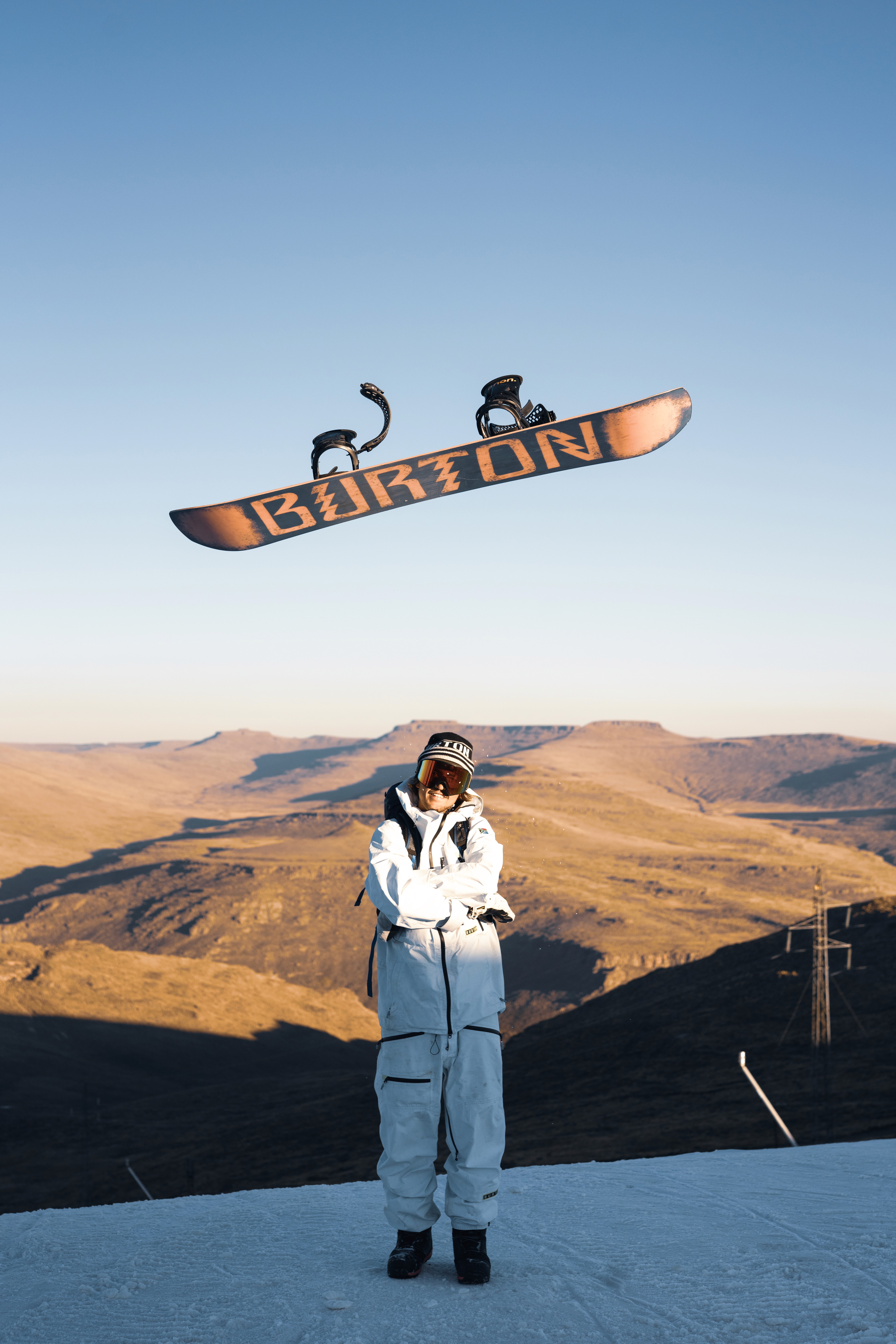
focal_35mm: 50
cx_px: 448
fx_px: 1866
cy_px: 672
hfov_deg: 27.0
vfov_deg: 39.6
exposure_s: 1/1600
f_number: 4.5
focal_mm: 50
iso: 500
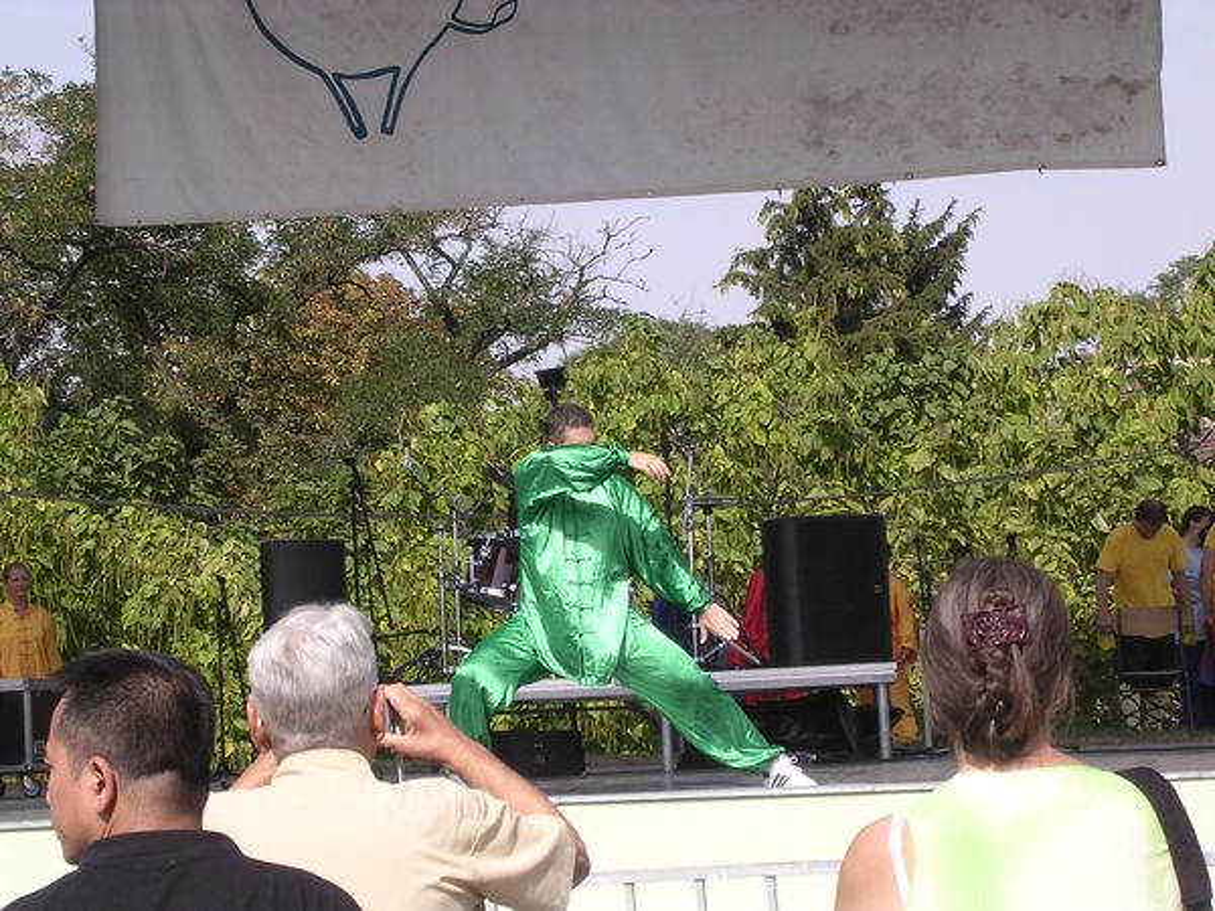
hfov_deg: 17.1
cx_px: 608
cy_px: 456
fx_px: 4036
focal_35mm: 115
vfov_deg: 12.9
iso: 100
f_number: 4.9
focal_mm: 17.4
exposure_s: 1/317
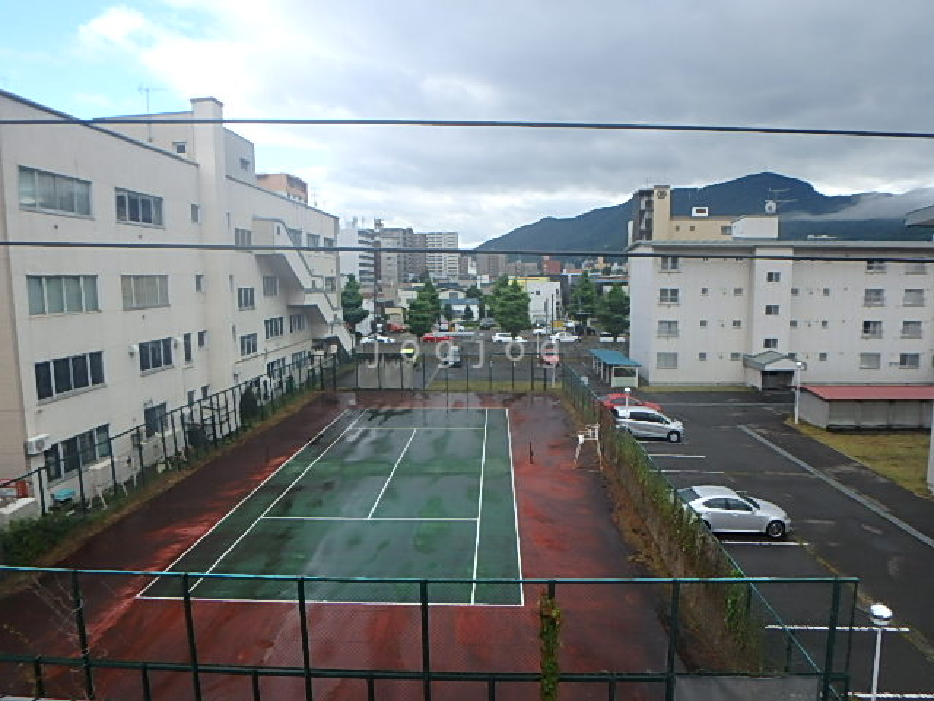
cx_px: 467
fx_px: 567
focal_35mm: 21
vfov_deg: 63.4
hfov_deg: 79.0
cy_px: 350
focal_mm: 3.7
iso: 125
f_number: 3.5
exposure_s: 1/500
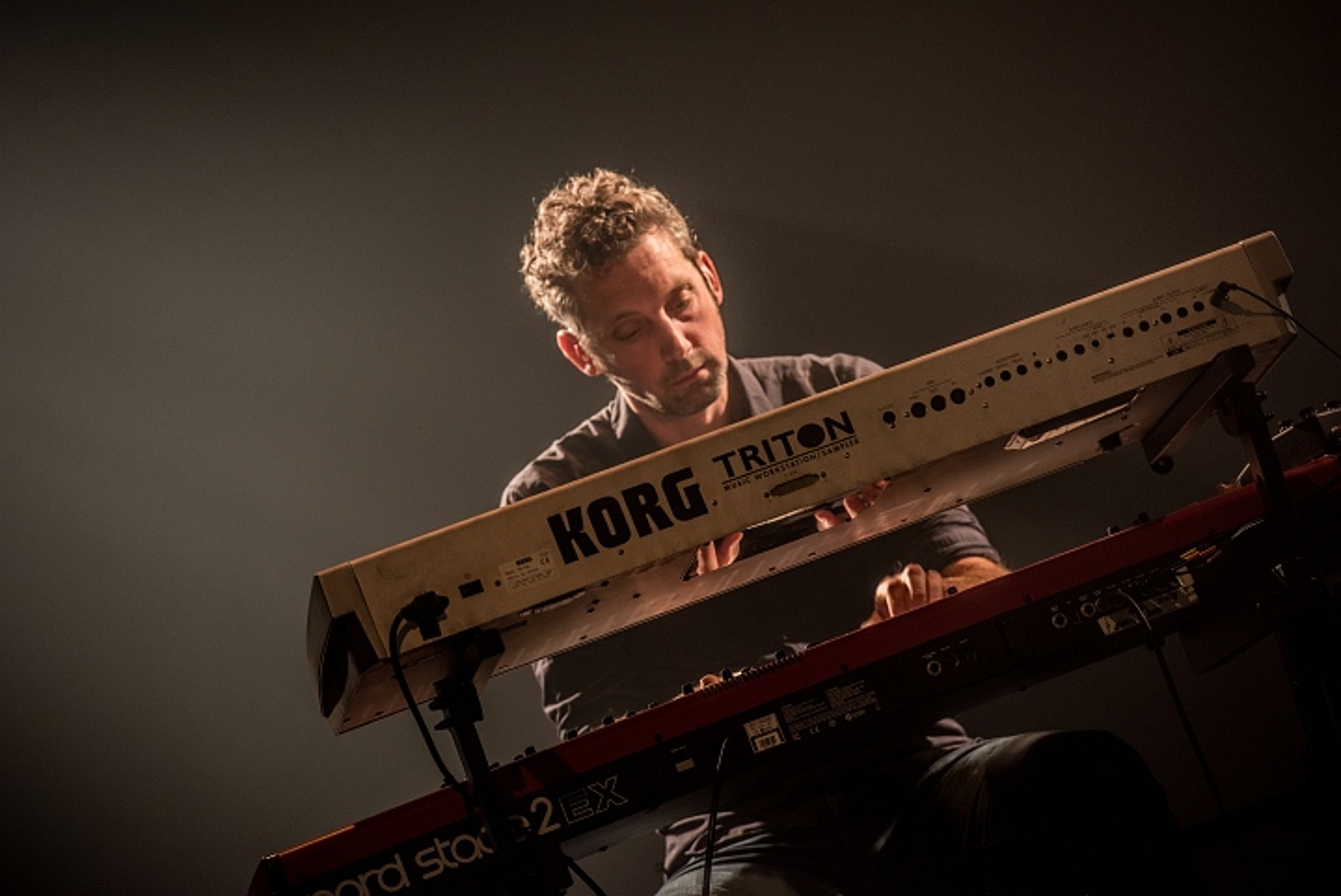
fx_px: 7454
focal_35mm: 200
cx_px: 670
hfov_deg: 10.3
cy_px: 448
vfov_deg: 6.9
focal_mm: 200
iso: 640
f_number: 4.5
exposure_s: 1/100
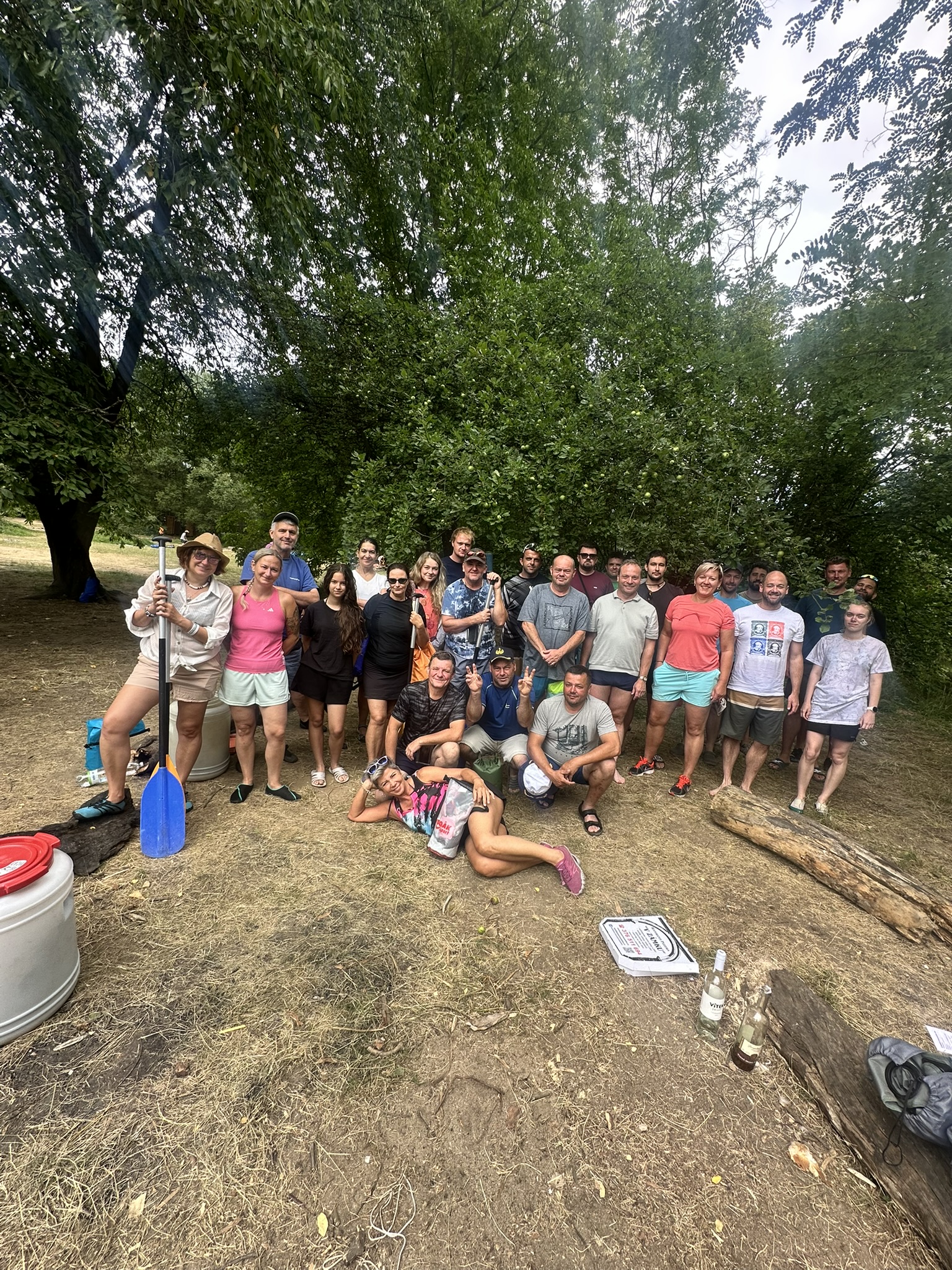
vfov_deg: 102.1
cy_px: 635
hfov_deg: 85.7
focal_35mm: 14
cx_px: 476
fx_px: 513
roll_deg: -7.1
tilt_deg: -7.8
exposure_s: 1/321
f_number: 2.2
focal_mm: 2.22
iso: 40
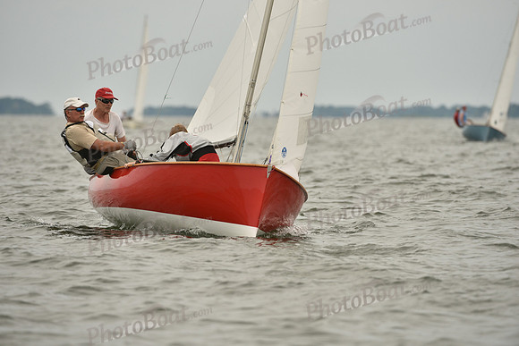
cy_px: 173
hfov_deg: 5.2
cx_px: 260
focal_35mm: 400
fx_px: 5768
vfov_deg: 3.4
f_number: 6.3
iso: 320
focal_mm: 400
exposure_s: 1/1250
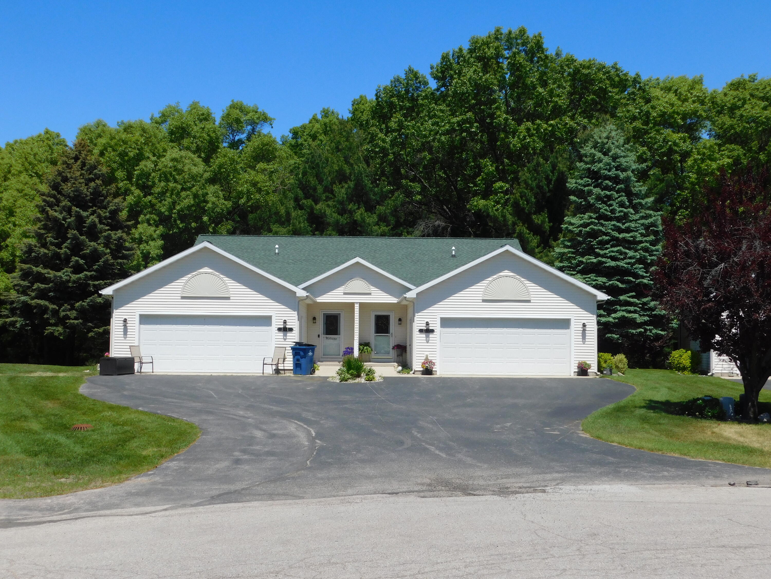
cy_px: 290
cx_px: 386
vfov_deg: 36.0
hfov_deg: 46.8
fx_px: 891
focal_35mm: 40
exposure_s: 1/1500
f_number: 3.6
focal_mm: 7.1
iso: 125
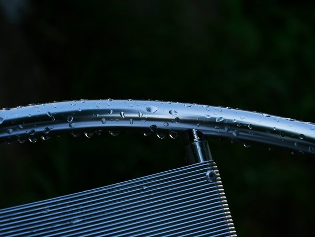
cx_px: 158
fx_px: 2550
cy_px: 118
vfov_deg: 5.3
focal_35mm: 280
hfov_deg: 7.1
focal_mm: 140
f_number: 7.1
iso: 400
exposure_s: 1/500
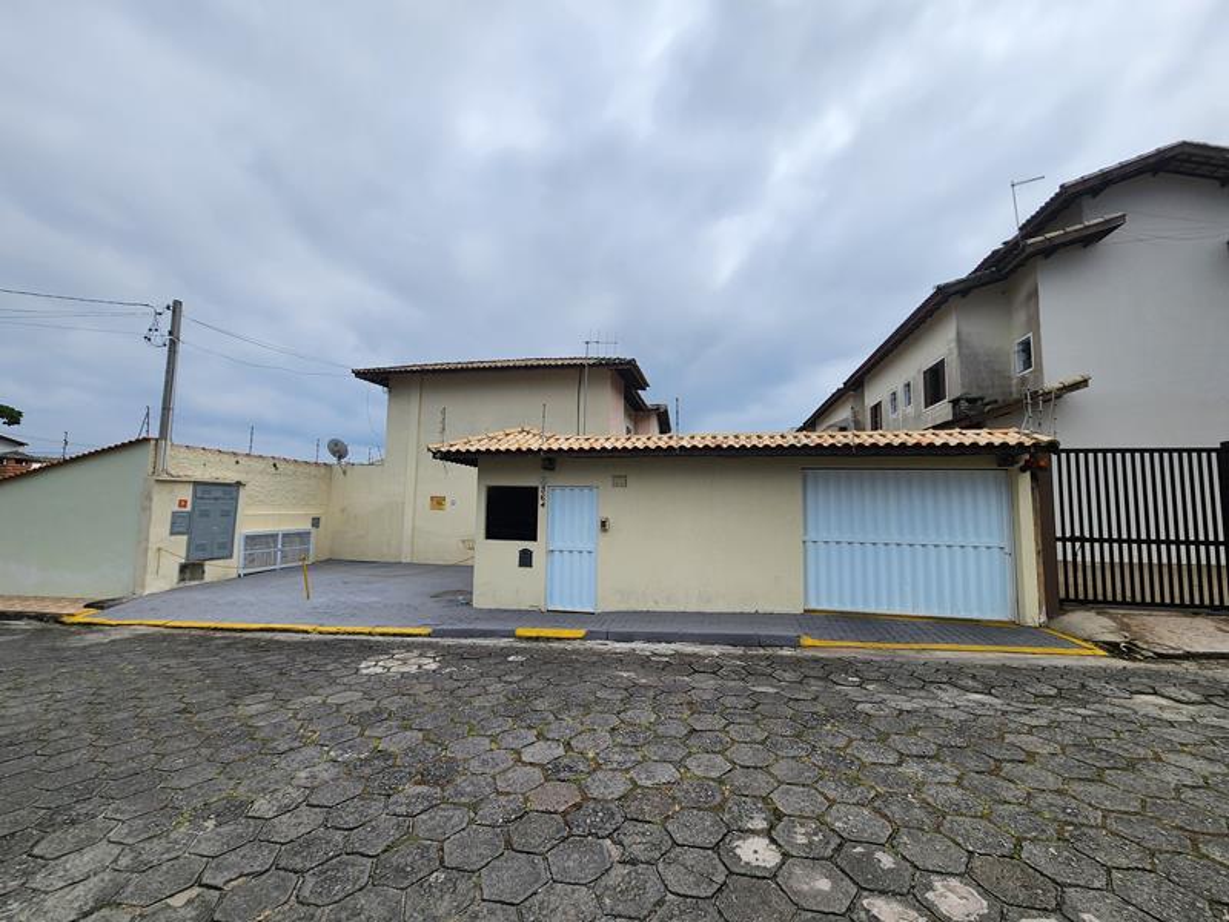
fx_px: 462
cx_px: 614
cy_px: 461
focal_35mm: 13
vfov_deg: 89.9
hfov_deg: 106.2
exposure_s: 1/4098
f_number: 2.2
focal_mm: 2.2
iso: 50
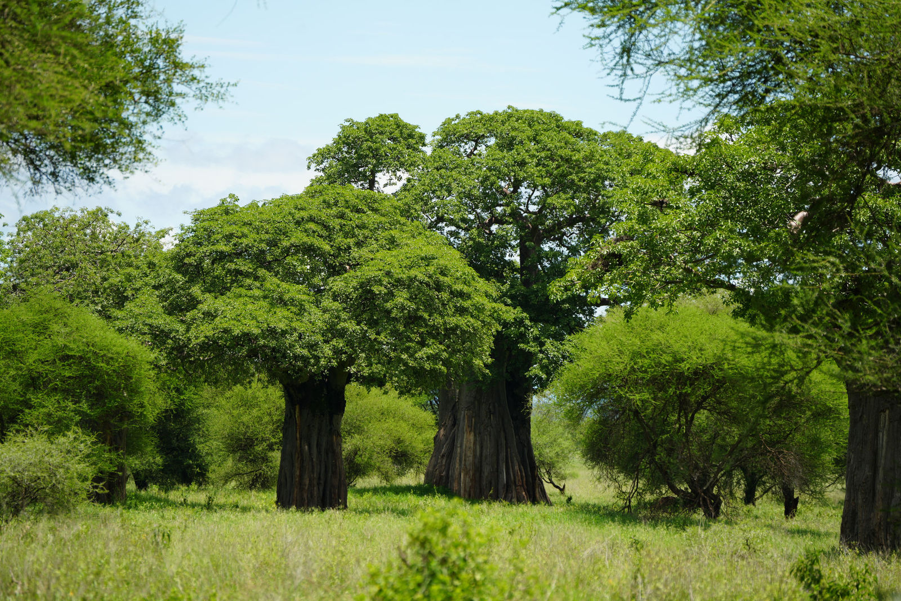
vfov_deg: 4.8
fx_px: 7181
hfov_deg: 7.2
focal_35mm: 287
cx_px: 450
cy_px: 300
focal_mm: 287
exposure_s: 1/320
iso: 125
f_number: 6.3
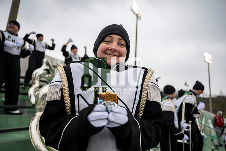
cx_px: 113
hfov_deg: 73.7
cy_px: 76
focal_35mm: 24
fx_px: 151
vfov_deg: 53.2
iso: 160
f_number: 2.8
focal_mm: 24
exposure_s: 1/500
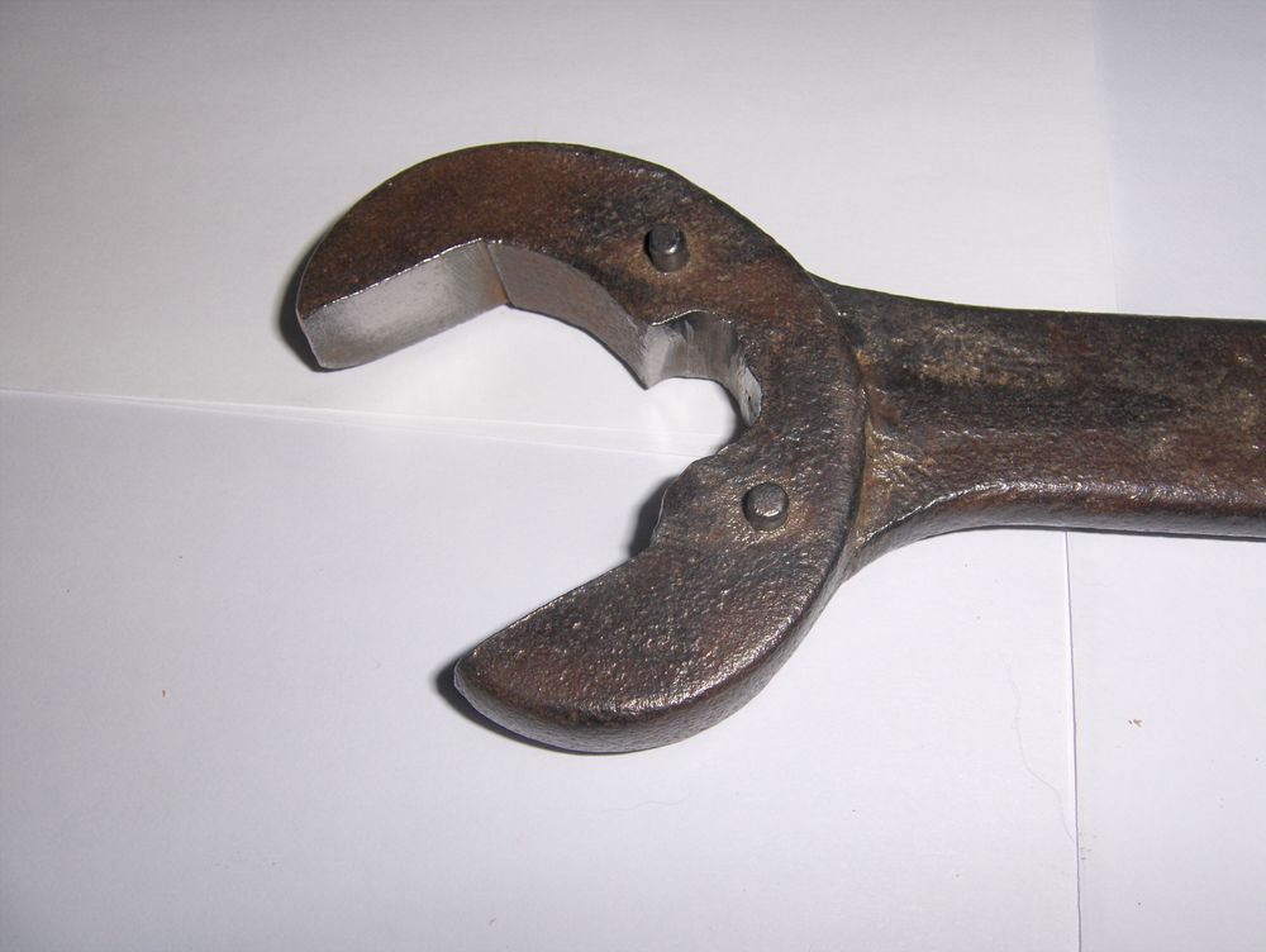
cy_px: 476
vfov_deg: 40.8
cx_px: 633
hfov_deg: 52.6
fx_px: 1281
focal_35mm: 35
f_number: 5.5
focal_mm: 7.5
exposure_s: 1/60
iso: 100
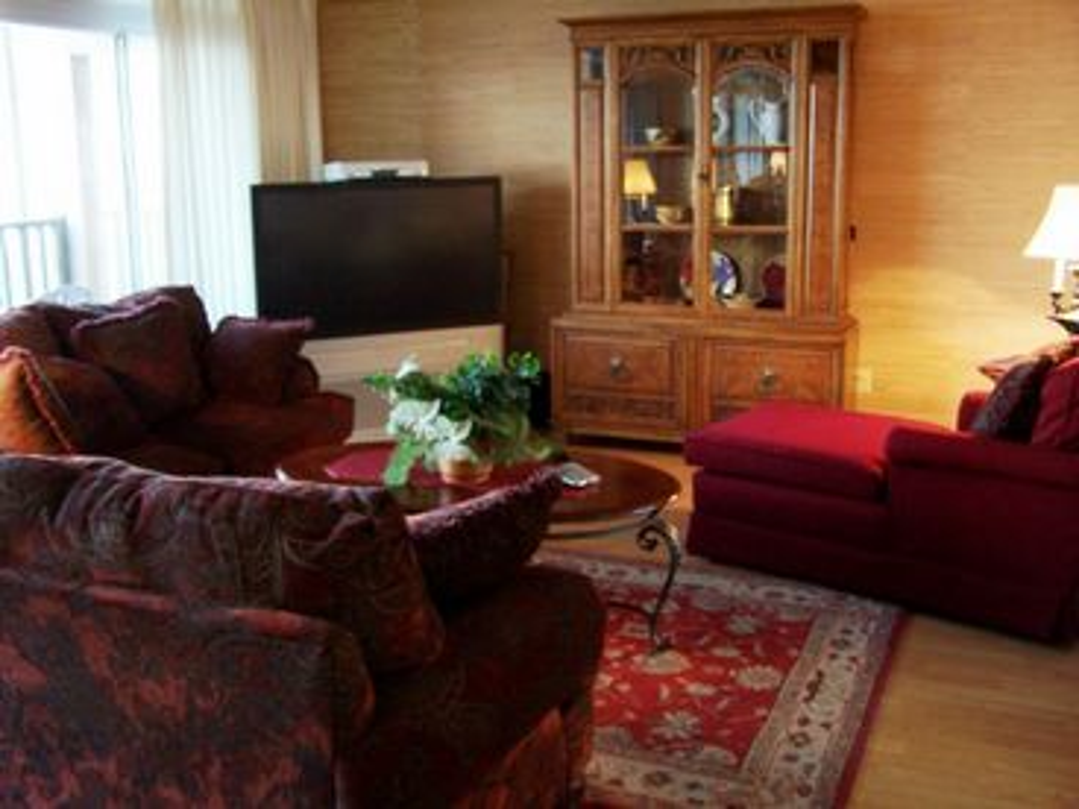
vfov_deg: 37.7
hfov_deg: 49.0
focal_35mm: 38
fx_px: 1184
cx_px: 540
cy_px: 404
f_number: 2.8
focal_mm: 6.3
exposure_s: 1/8
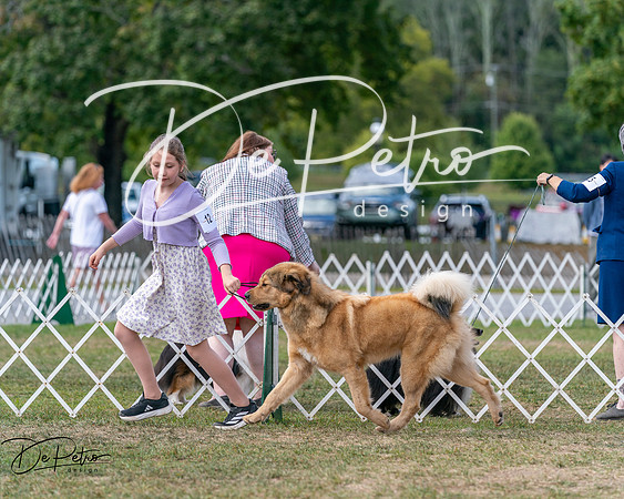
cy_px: 250
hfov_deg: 9.9
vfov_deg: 7.9
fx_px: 3597
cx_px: 312
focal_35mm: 195
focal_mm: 173
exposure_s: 1/2000
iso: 400
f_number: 4
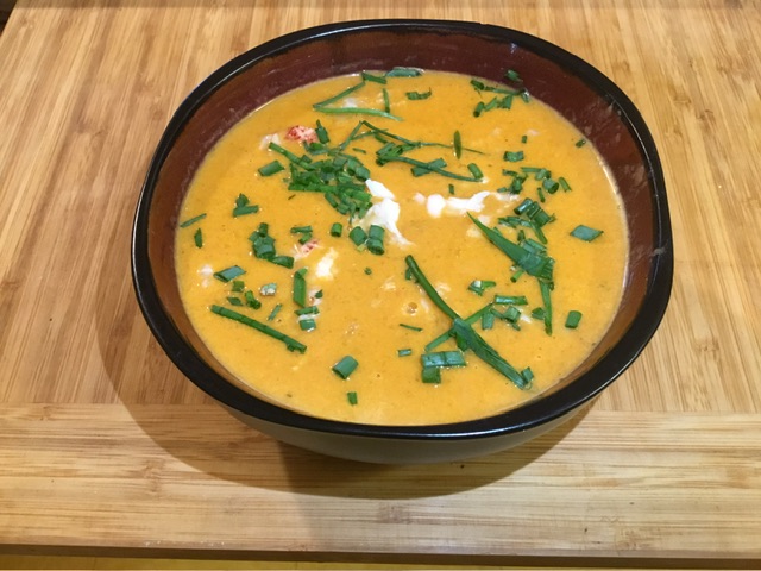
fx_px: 682
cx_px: 380
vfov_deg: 45.4
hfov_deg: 58.4
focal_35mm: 31
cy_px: 286
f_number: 2.4
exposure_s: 1/24
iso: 200
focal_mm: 3.3
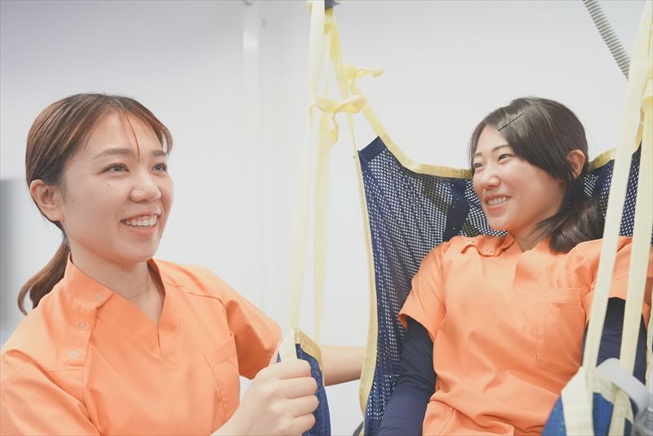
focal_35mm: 29
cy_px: 218
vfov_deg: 45.0
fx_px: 526
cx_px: 326
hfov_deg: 63.6
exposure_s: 1/80
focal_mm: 29
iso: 12800
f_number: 4.5
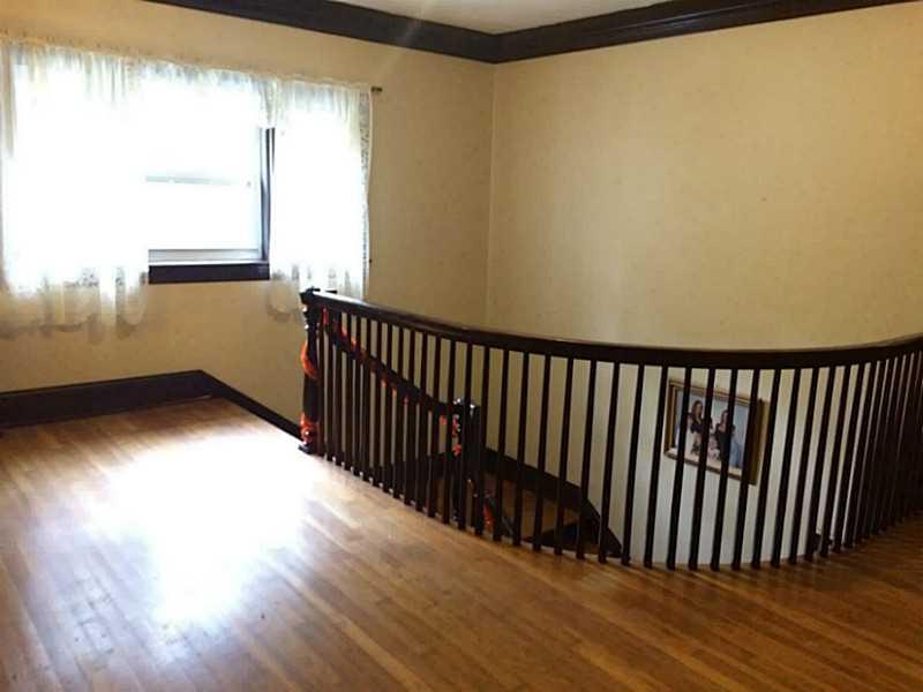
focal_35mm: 29
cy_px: 346
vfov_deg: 48.2
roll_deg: -0.6
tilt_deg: -11.3
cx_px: 462
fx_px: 773
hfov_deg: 61.7
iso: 400
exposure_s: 1/15
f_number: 2.2
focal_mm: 4.15
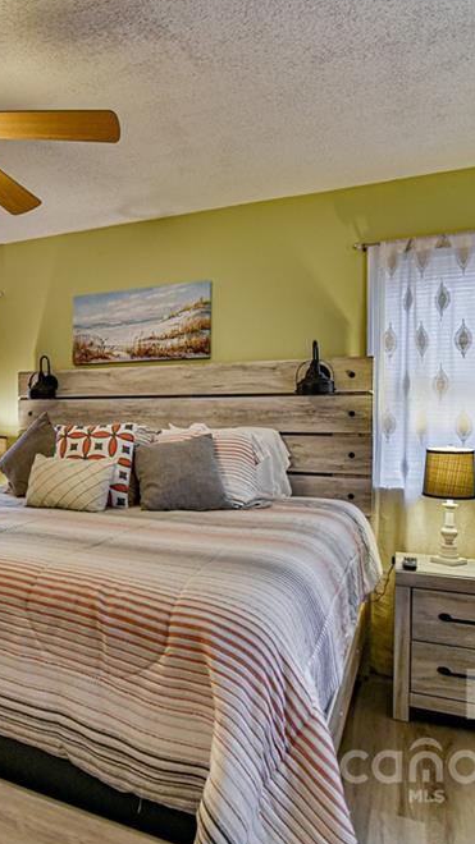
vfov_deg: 71.9
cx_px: 68
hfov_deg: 41.6
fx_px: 582
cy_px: 418
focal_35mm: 26
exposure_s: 1/125
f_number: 5.6
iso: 1600
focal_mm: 16
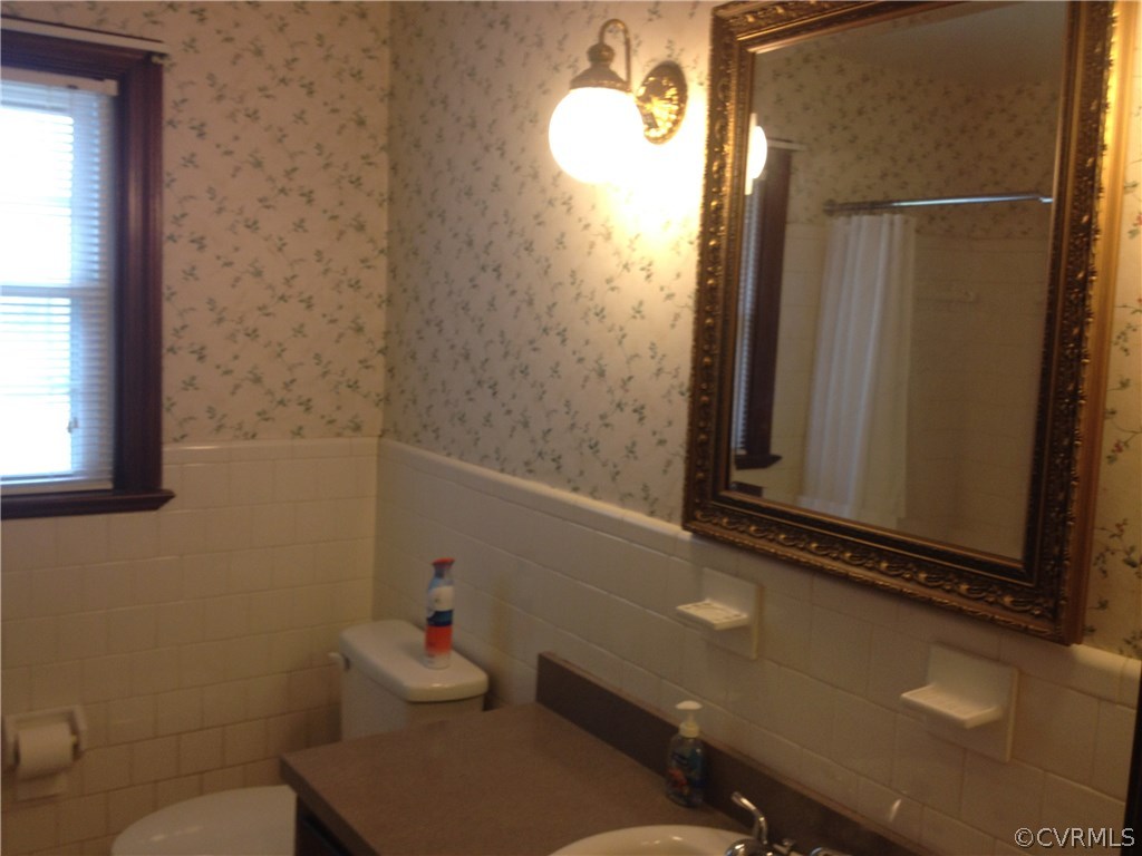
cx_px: 571
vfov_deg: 40.7
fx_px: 1155
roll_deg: -2.9
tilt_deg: -7.3
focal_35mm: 35
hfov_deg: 52.6
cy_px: 428
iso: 80
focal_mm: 4.28
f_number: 2.4
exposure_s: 1/20
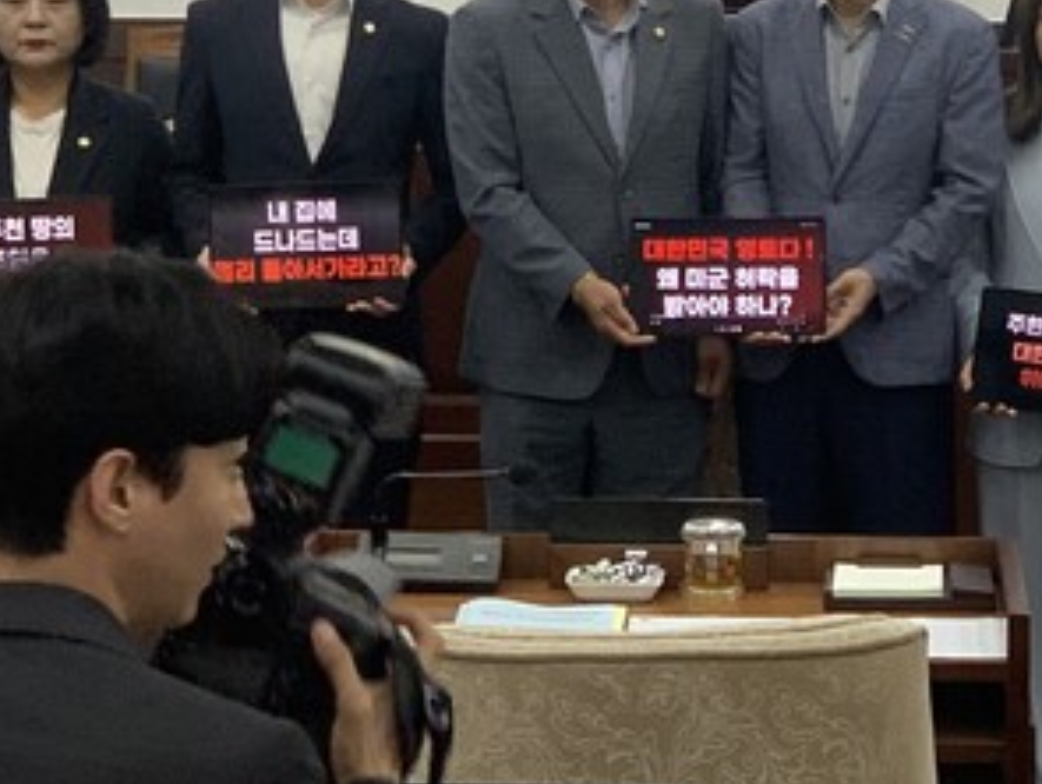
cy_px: -117
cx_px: 678
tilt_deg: -0.5
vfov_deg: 8.7
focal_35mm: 169
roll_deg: +0.1
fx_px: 5093
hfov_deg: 11.7
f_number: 2.4
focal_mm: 6
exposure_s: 1/120
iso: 125
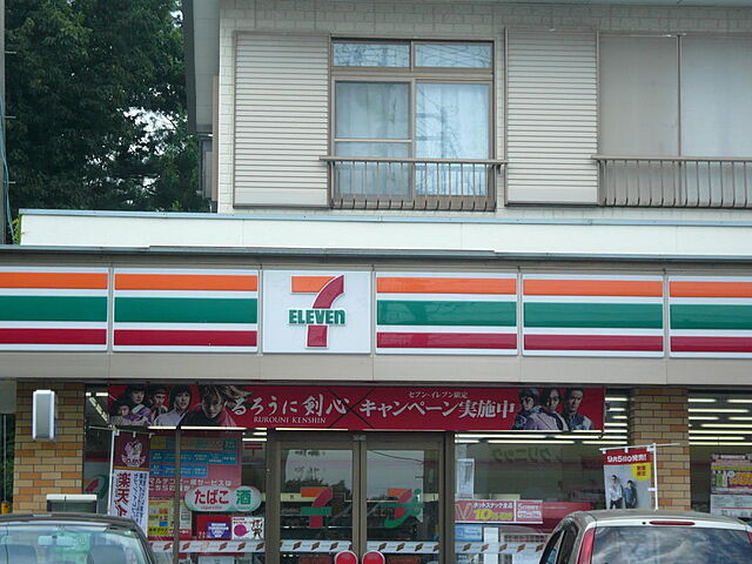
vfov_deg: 14.5
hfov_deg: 19.3
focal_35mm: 102
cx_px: 376
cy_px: 282
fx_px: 2216
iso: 100
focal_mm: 16.8
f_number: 5.6
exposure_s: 1/250
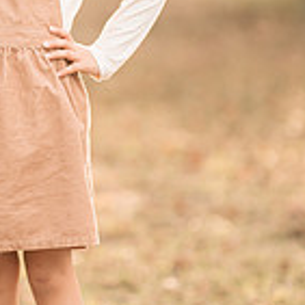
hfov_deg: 7.5
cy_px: 78
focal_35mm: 231
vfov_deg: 7.6
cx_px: 11
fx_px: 2303
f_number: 1.8
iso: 200
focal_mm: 85
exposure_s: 1/800
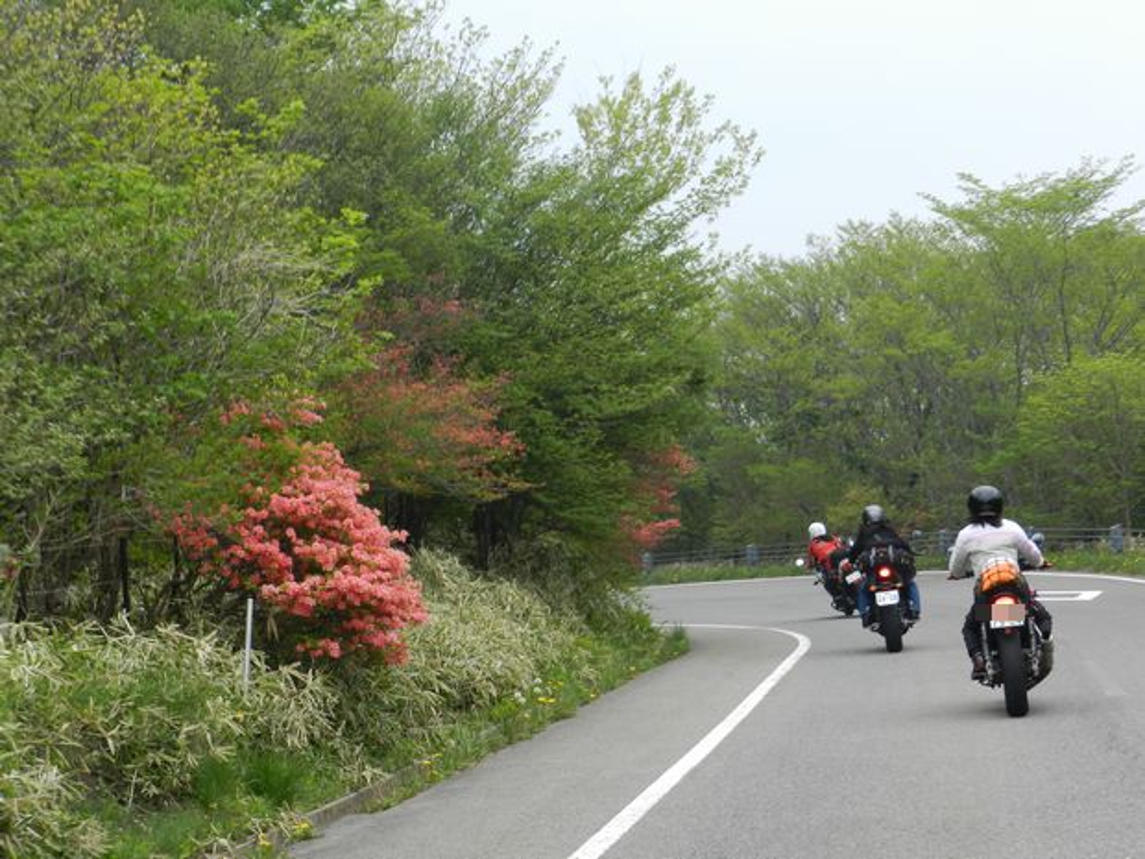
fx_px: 2778
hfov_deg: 23.3
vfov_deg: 17.6
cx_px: 572
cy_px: 430
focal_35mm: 84
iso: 160
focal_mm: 14.9
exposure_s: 1/400
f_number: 4.4
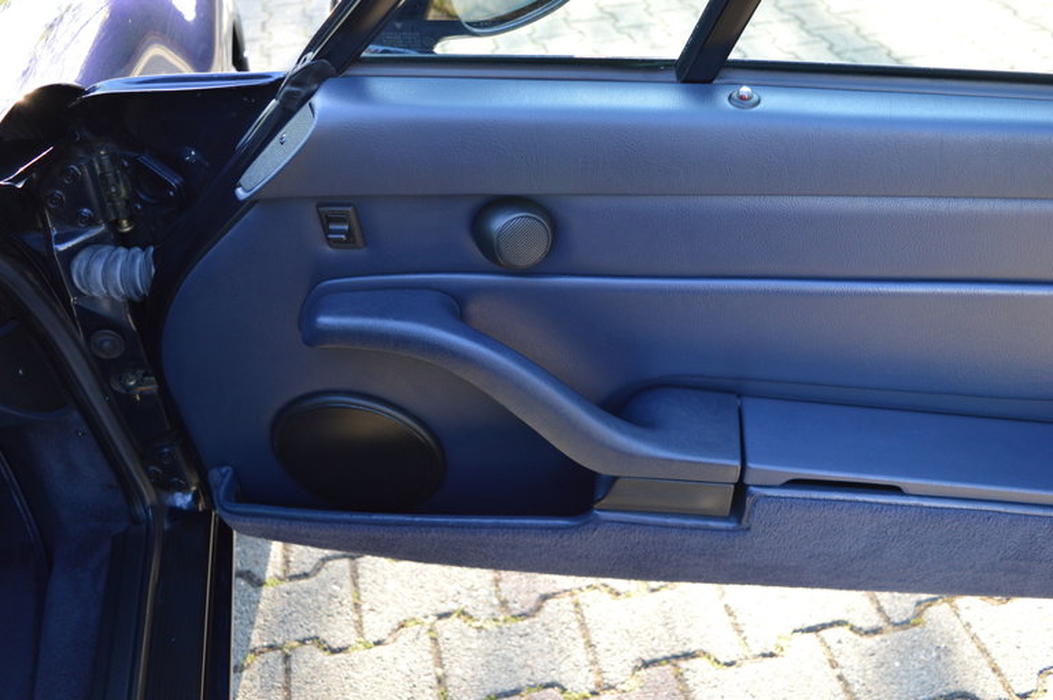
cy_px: 350
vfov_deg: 38.3
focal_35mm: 34
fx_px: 1008
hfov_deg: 55.1
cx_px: 526
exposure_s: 1/100
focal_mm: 23
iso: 400
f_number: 5
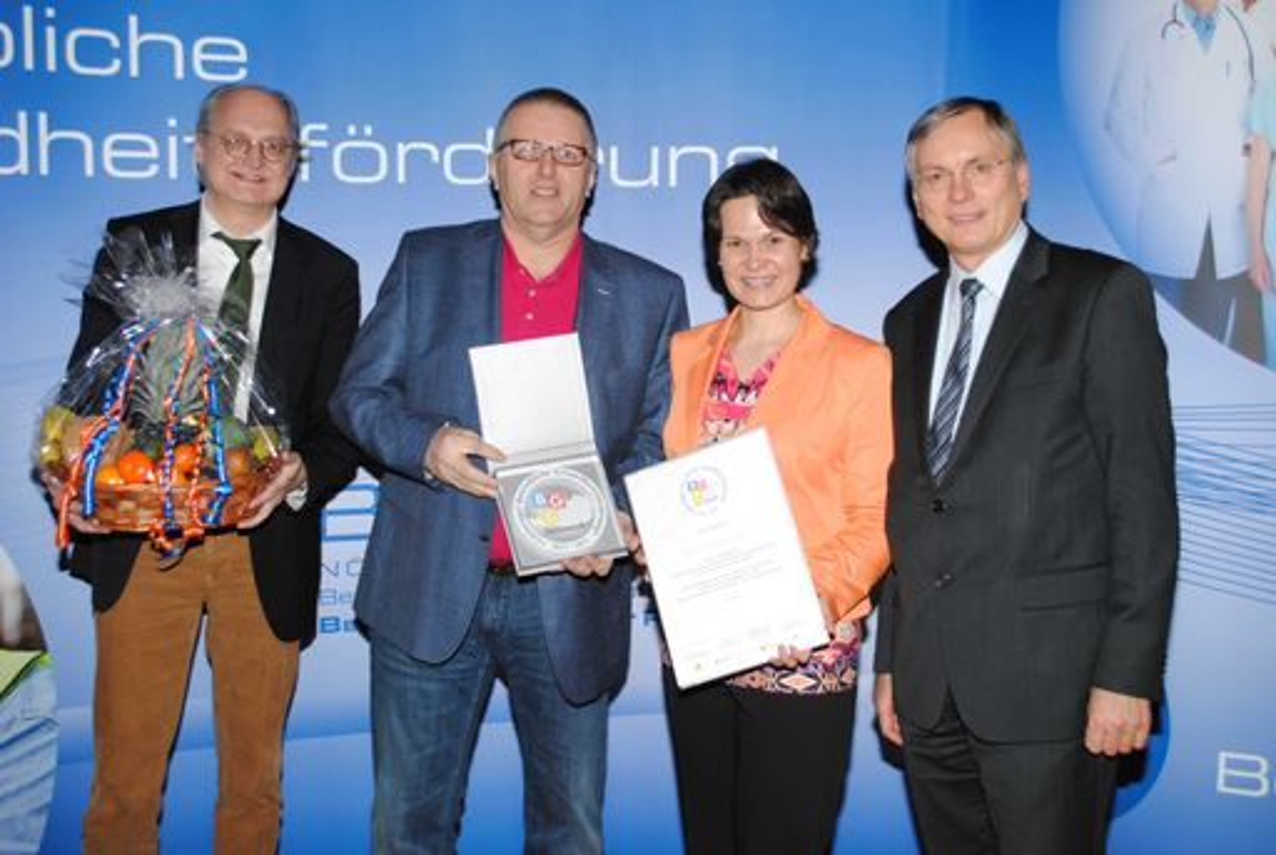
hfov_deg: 44.9
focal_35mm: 44
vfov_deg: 30.9
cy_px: 428
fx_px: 1544
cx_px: 638
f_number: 4.5
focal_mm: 29
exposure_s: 1/60
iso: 200
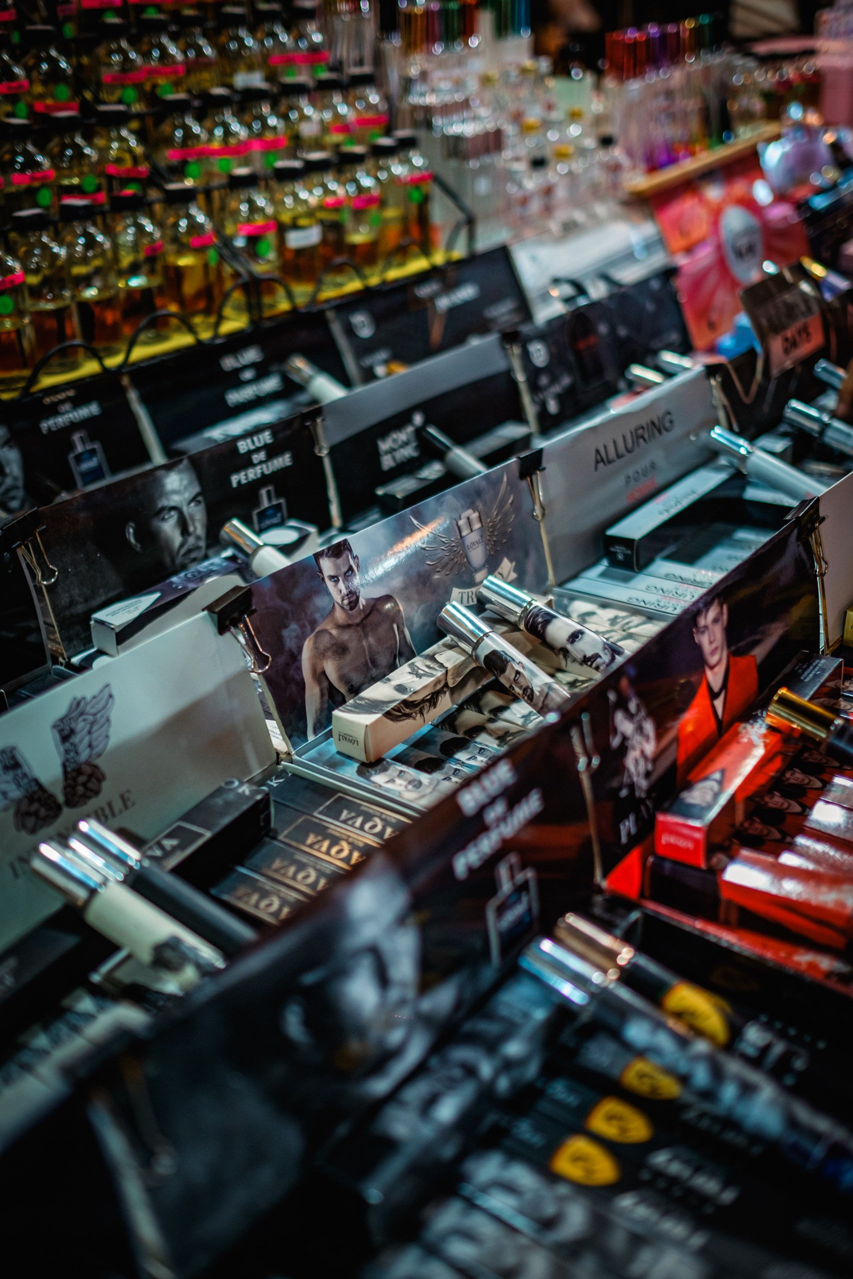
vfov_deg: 54.4
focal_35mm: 35
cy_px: 640
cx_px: 426
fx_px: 1244
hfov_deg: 37.9
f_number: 1.4
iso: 400
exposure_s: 1/125
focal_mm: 23
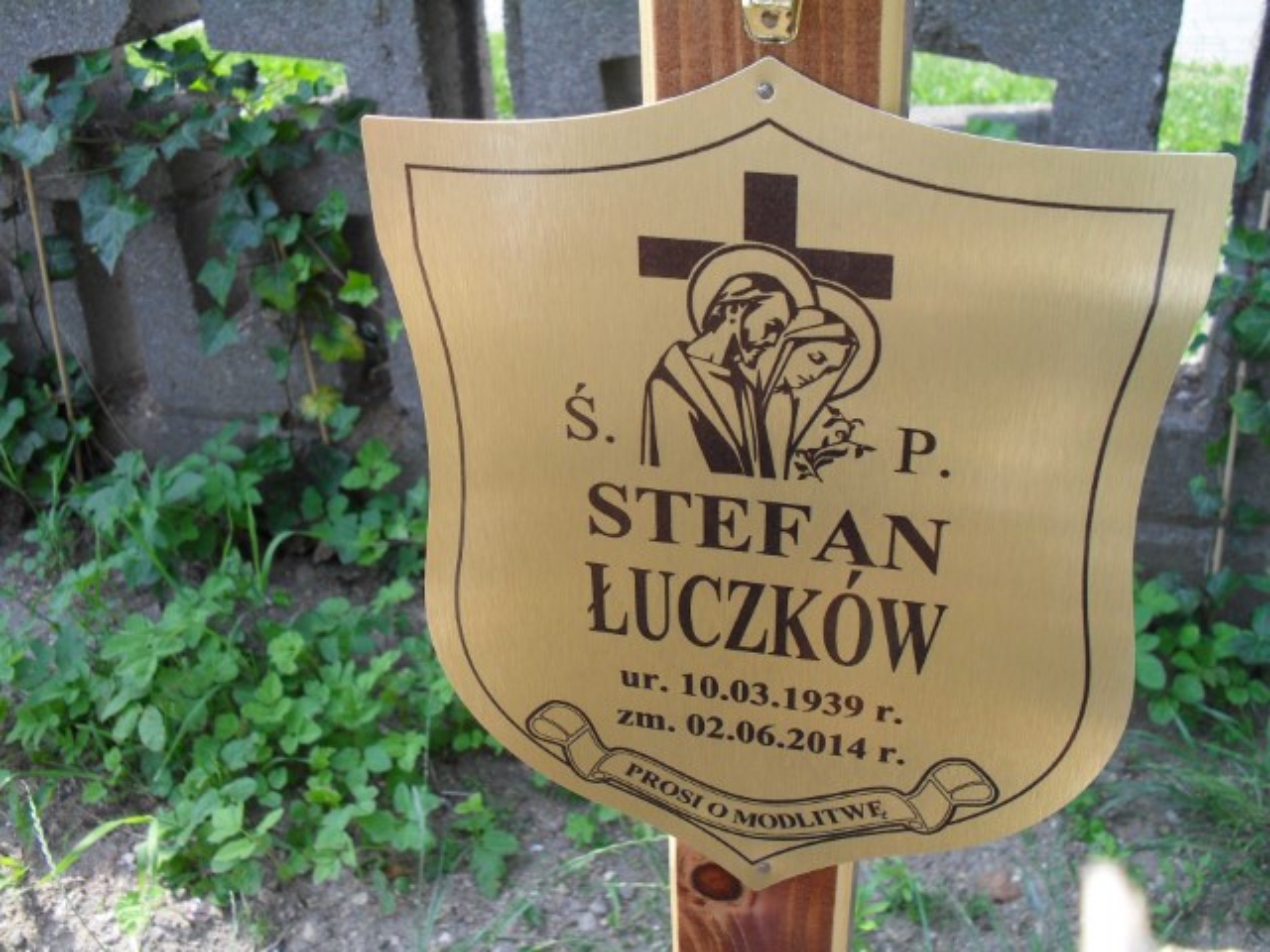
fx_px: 1284
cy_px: 476
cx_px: 635
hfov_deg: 52.6
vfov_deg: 40.7
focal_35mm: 35
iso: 100
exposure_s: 1/125
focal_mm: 6.3
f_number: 3.2
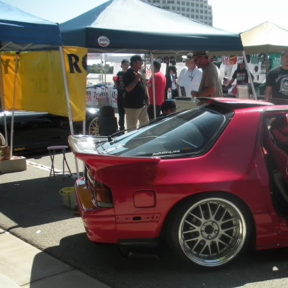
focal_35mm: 58
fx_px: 546
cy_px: 188
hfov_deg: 28.7
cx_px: 246
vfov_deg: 29.4
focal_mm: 6.3
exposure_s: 1/403
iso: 64
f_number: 3.5
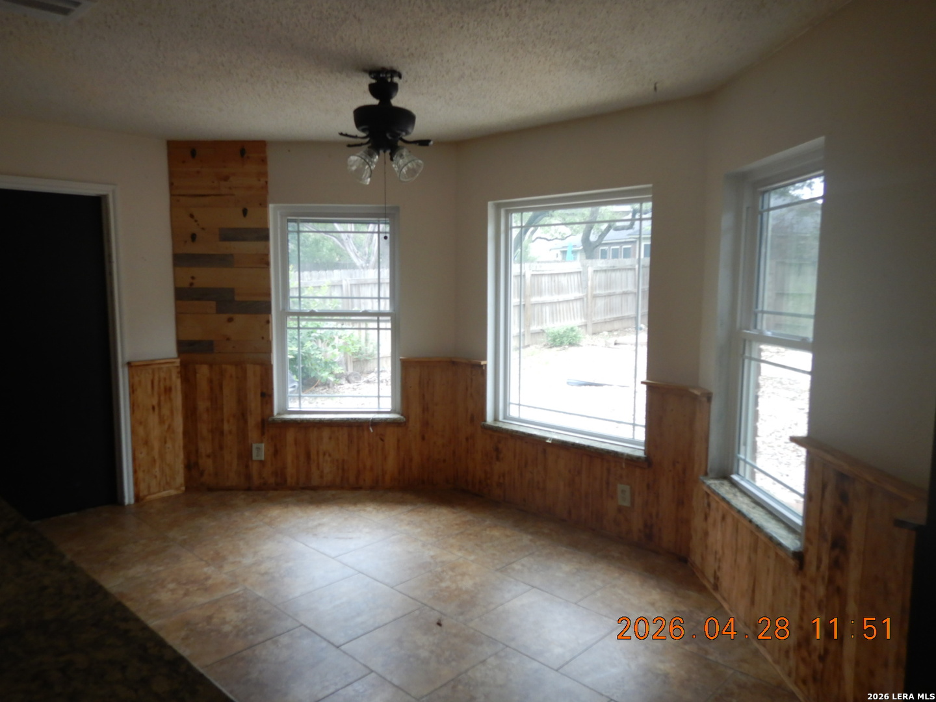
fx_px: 649
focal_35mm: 24
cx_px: 468
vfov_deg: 56.8
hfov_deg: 71.6
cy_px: 351
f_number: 2.8
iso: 160
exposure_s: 1/30
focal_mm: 4.3
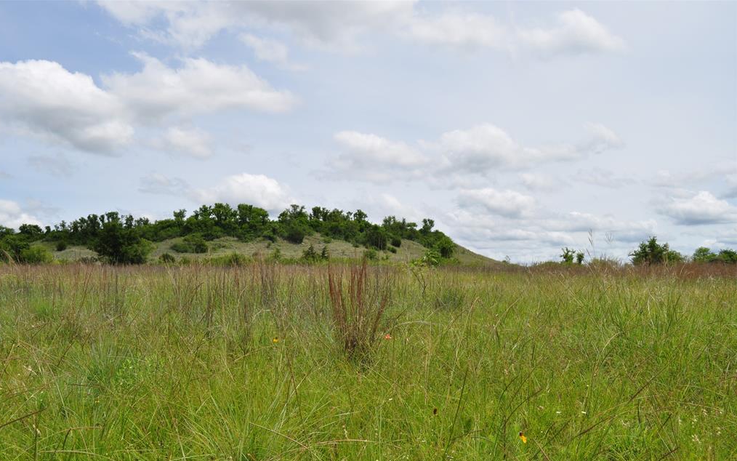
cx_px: 366
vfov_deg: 34.4
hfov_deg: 52.7
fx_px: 743
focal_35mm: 37
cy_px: 246
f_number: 11
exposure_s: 1/400
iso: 200
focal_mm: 24
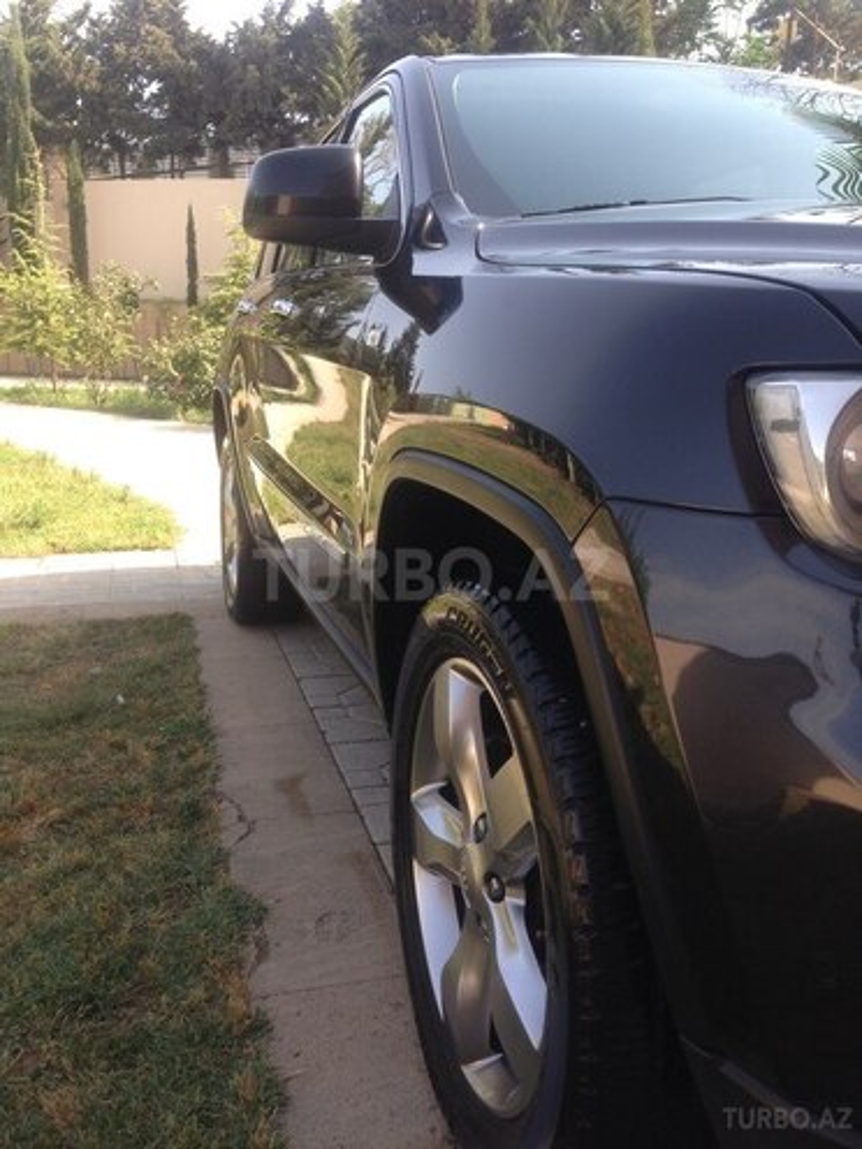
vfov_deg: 55.4
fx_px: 1096
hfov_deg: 42.9
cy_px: 574
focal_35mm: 33
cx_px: 431
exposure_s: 1/323
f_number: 2.4
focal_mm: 4.12
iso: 50
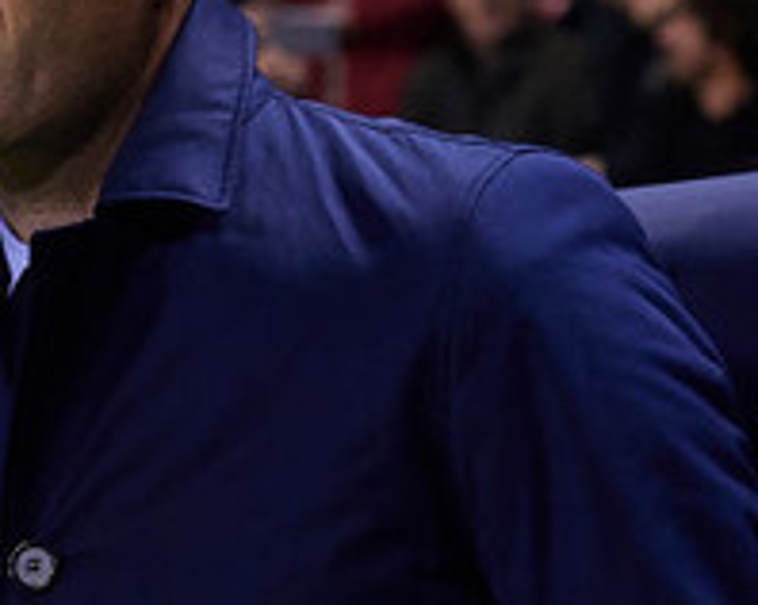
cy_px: 592
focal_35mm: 265
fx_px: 5939
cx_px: 84
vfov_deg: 5.8
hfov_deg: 7.3
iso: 1600
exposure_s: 1/400
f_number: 4
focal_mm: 70
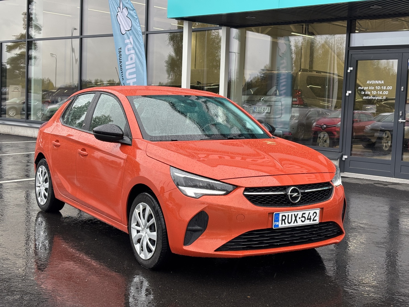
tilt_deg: -5.1
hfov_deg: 36.8
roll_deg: -1.6
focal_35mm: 52
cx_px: 204
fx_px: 614
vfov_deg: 28.0
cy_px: 154
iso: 32
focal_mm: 5.96
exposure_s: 1/121
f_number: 1.6
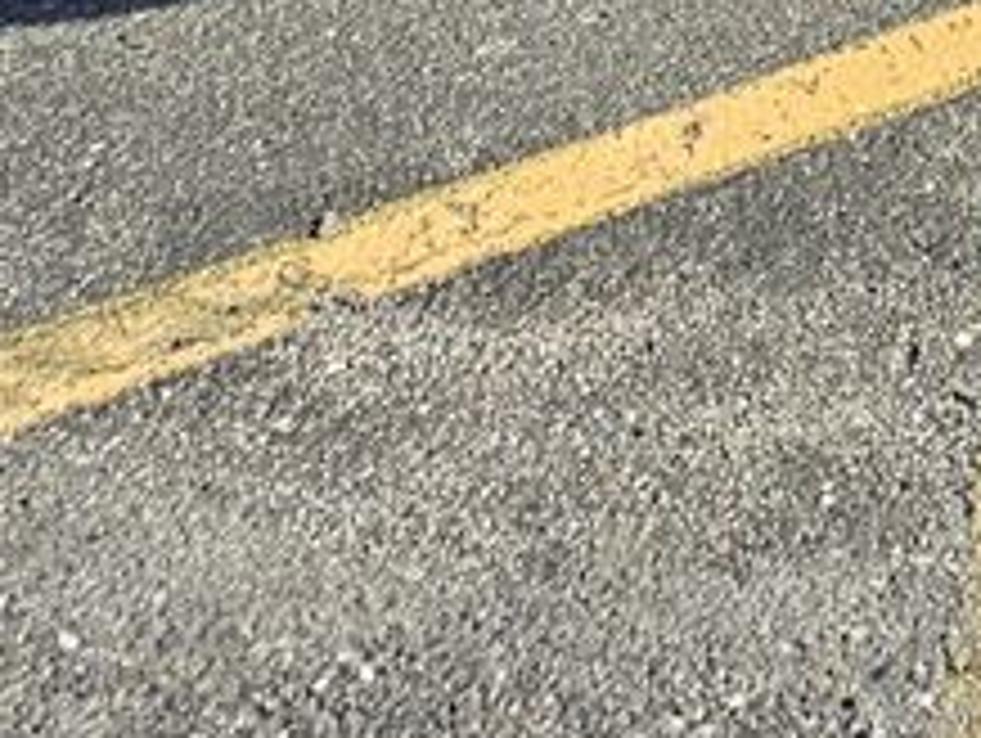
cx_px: 1458
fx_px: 3830
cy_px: -1022
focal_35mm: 135
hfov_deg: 13.7
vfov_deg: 9.7
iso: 20
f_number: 1.7
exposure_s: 1/424
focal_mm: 6.3
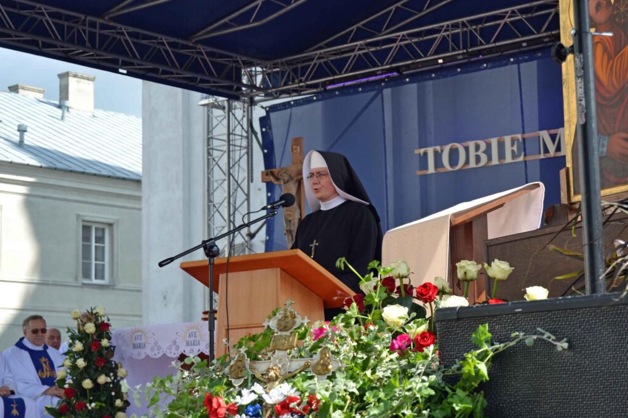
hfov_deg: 24.3
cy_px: 209
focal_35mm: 84
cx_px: 316
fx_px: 1457
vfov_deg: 16.4
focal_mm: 55
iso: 100
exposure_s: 1/160
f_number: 6.3
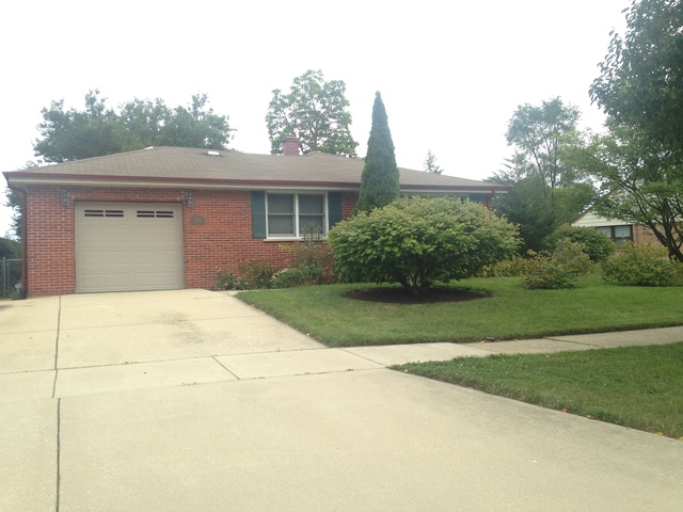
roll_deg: +1.8
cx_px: 342
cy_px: 256
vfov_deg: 42.9
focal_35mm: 33
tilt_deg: +0.9
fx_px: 651
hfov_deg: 55.4
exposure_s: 1/602
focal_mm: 4.12
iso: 50
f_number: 2.4
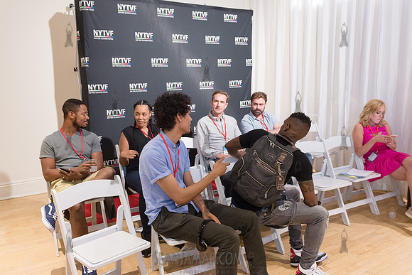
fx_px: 355
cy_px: 138
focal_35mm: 31
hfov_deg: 60.3
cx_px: 206
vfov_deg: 42.3
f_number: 4
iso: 2500
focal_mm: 31
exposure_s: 1/125
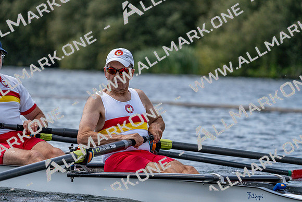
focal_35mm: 273
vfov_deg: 5.0
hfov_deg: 7.5
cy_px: 101
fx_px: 2291
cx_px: 151
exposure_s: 1/2000
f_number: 5.6
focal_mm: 273
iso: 400
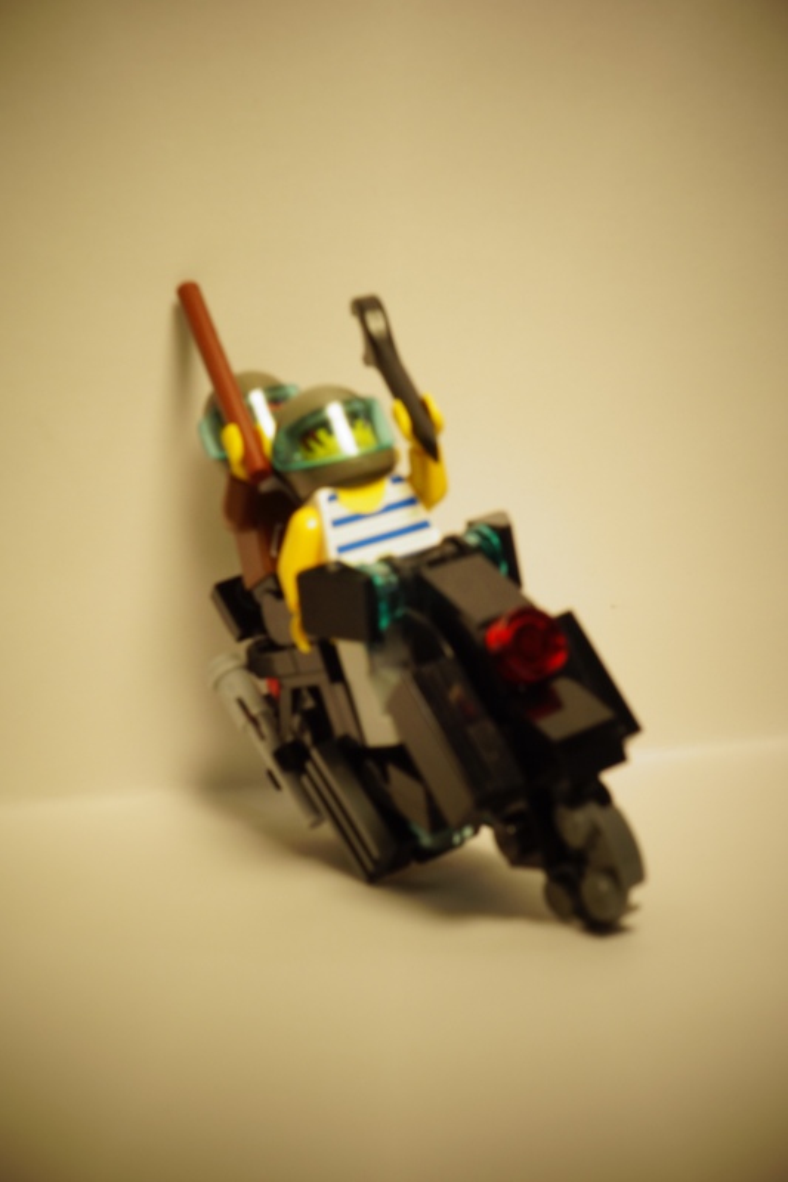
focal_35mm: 61
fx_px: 2004
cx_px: 394
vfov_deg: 32.9
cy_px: 591
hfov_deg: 22.3
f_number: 11
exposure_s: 1/25
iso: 125
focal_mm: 22.49
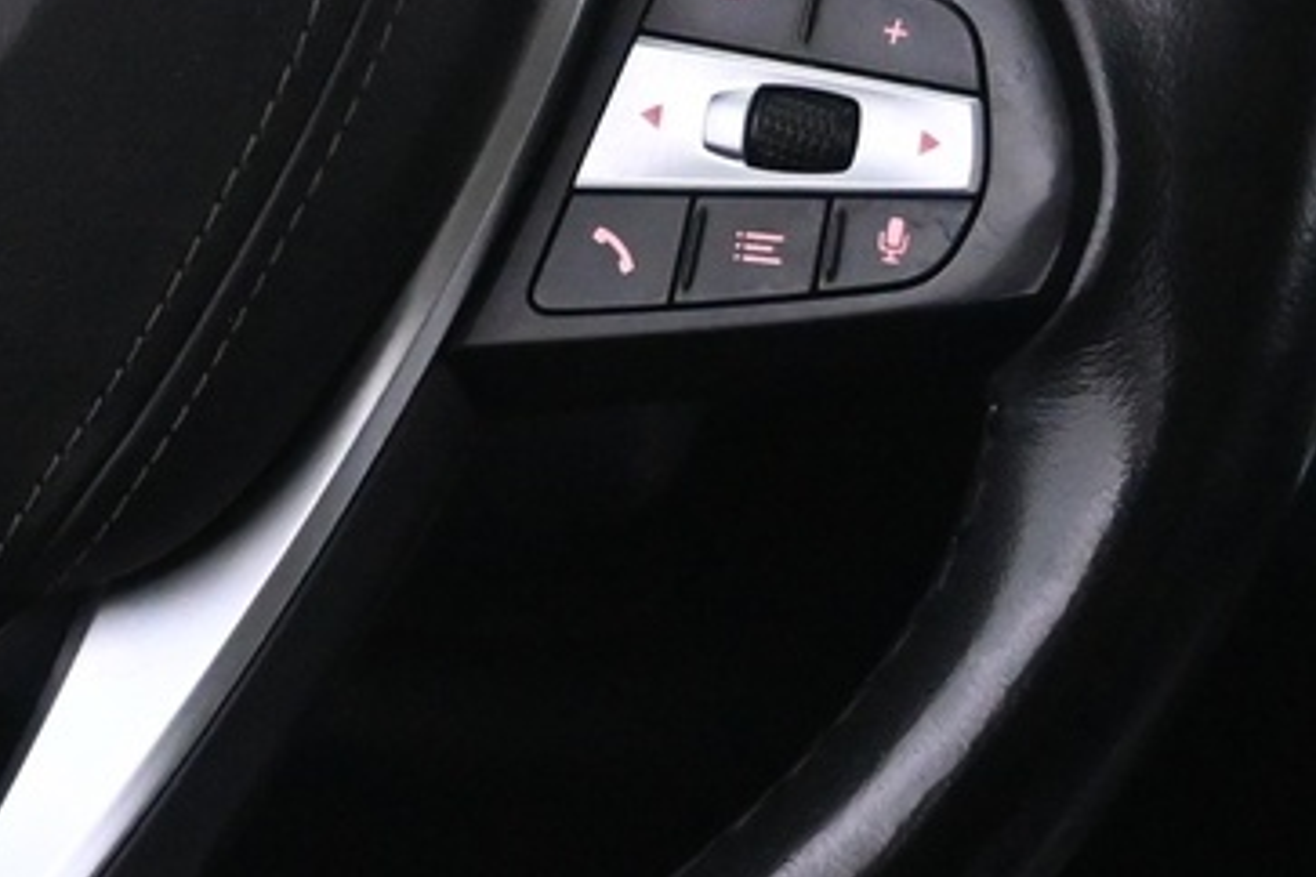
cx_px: -152
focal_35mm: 167
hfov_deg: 12.1
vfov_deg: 8.1
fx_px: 6113
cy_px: -116
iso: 4000
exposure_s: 1/60
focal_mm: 25
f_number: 4.2
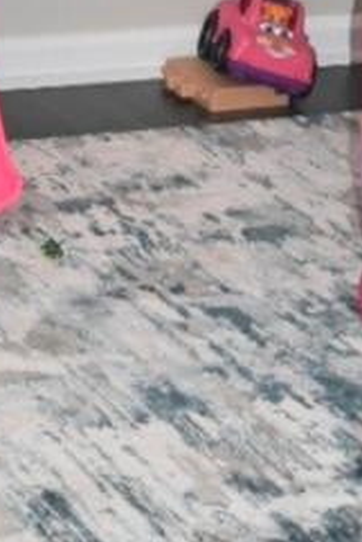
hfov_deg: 7.1
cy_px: -353
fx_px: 2877
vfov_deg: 10.3
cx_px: -139
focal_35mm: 191
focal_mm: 20
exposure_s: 1/60.2
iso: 1000
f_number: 5
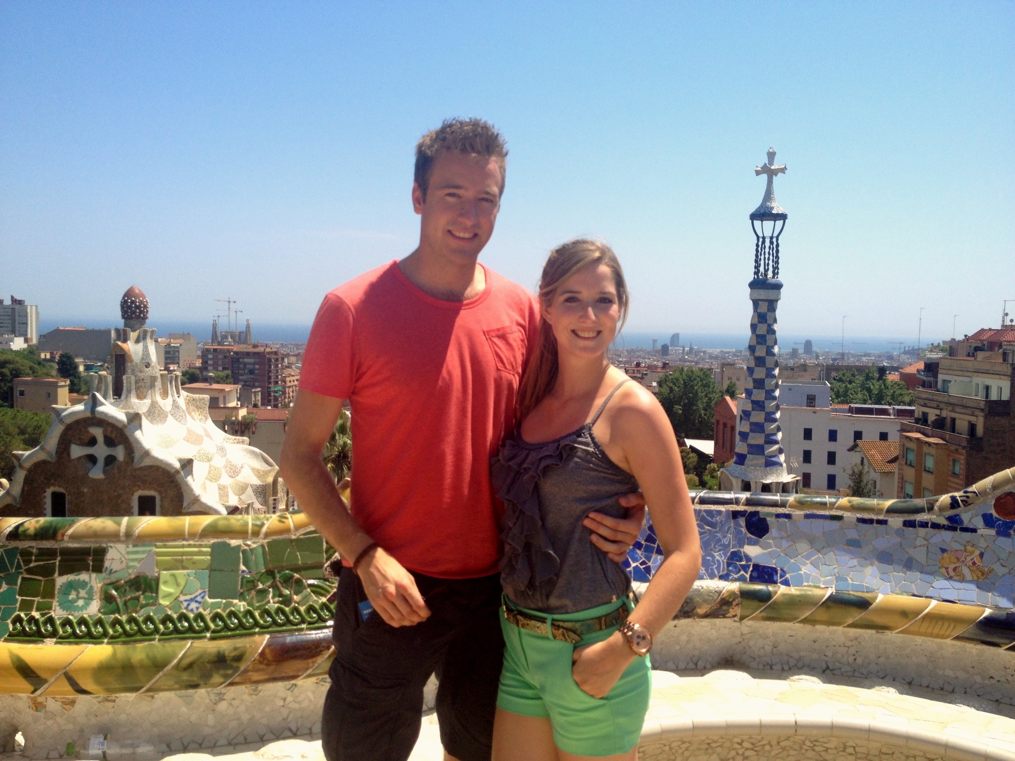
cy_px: 380
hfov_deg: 52.6
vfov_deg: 40.7
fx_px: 1026
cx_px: 508
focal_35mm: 35
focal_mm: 4.28
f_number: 2.4
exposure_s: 1/1842
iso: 50
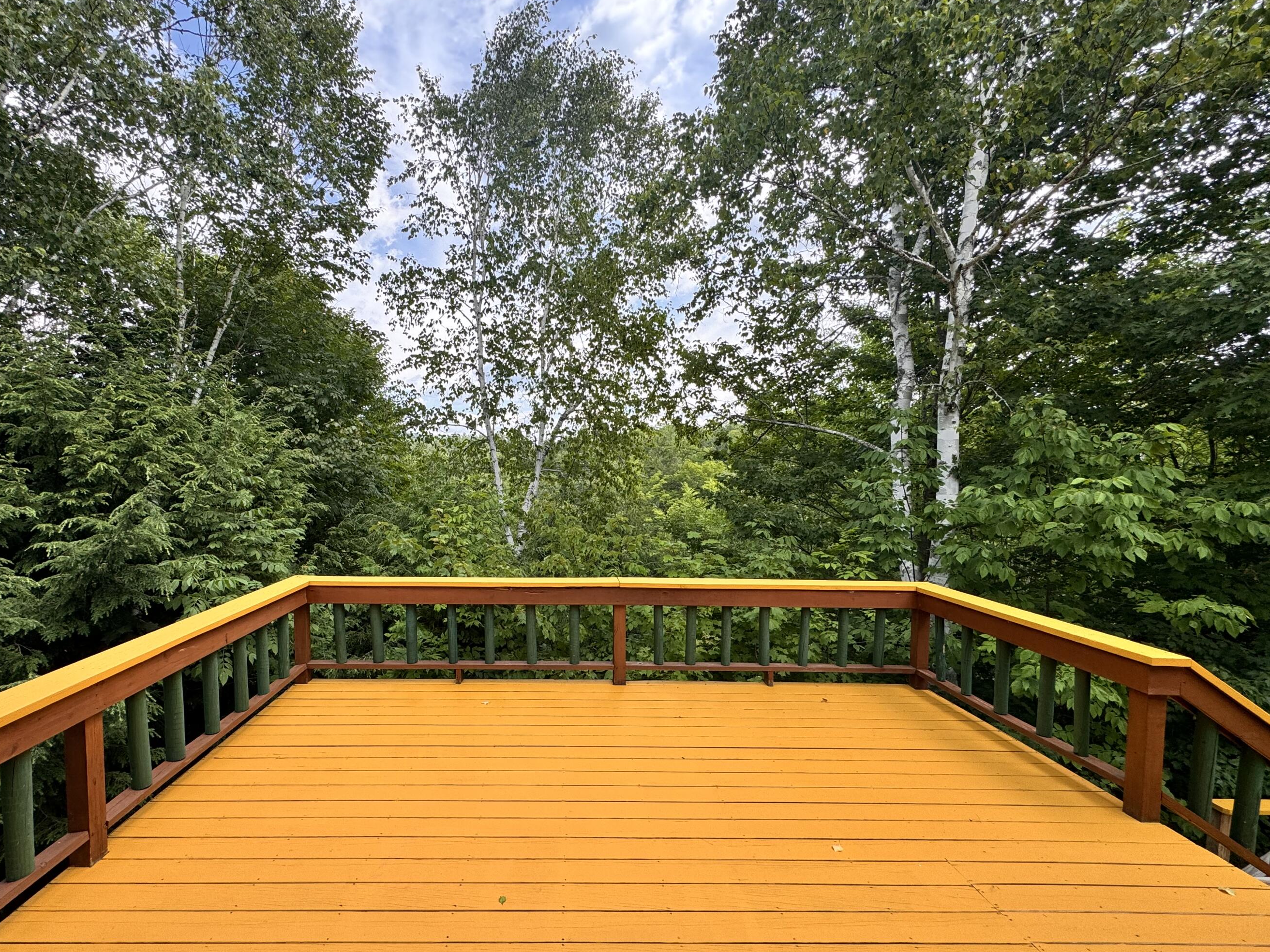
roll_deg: -0.9
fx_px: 587
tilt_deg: -3.4
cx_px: 556
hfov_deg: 94.0
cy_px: 498
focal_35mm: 16
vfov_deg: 78.1
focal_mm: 2.22
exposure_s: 1/443
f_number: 2.2
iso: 40
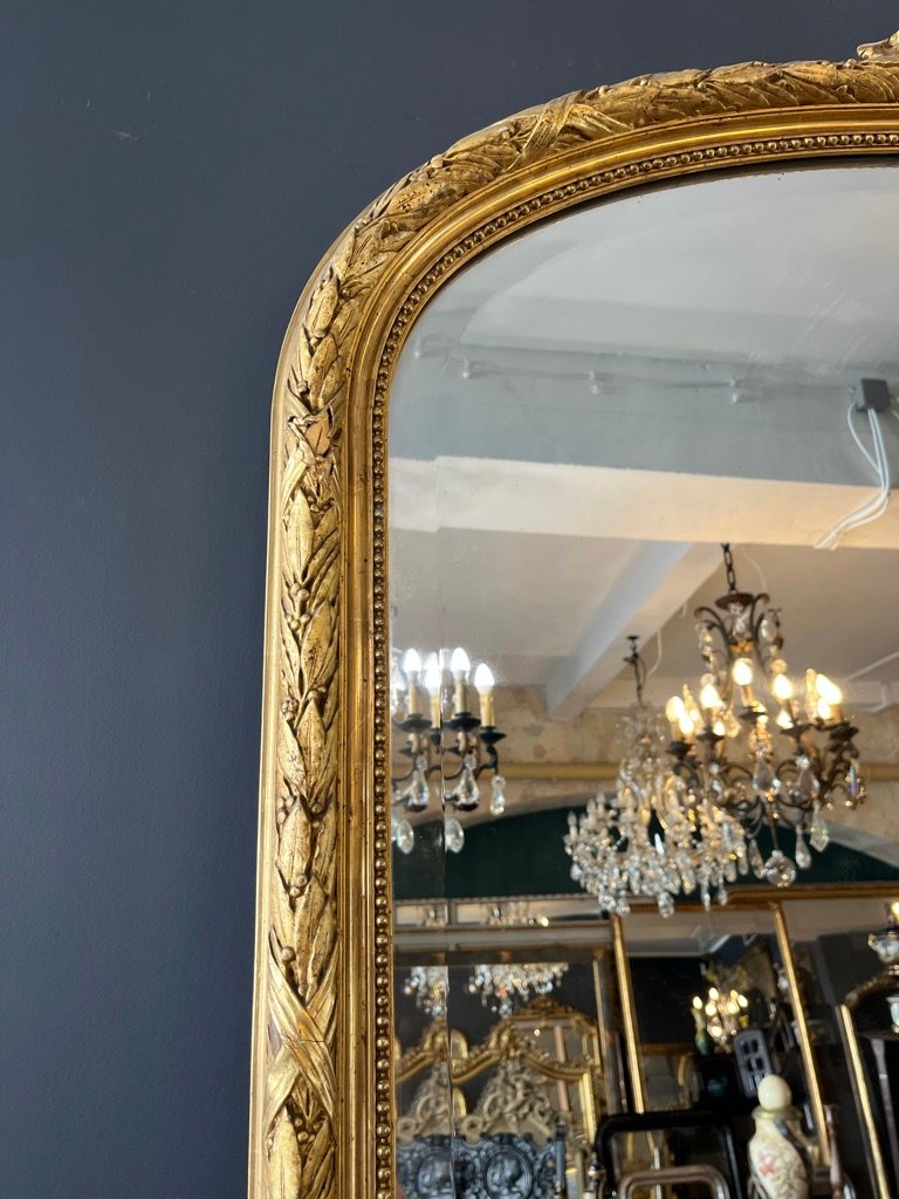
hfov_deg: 53.1
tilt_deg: +11.7
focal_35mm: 26
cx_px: 450
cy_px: 600
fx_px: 900
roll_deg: +2.1
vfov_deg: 67.3
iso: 80
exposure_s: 1/122
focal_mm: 5.1
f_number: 1.6
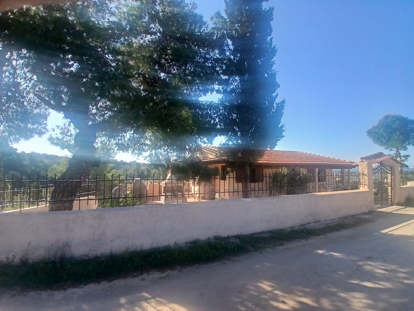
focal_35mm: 17
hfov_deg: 91.0
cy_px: 156
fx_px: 203
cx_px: 207
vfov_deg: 74.7
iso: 50
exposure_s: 1/577
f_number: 2.2
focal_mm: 1.4
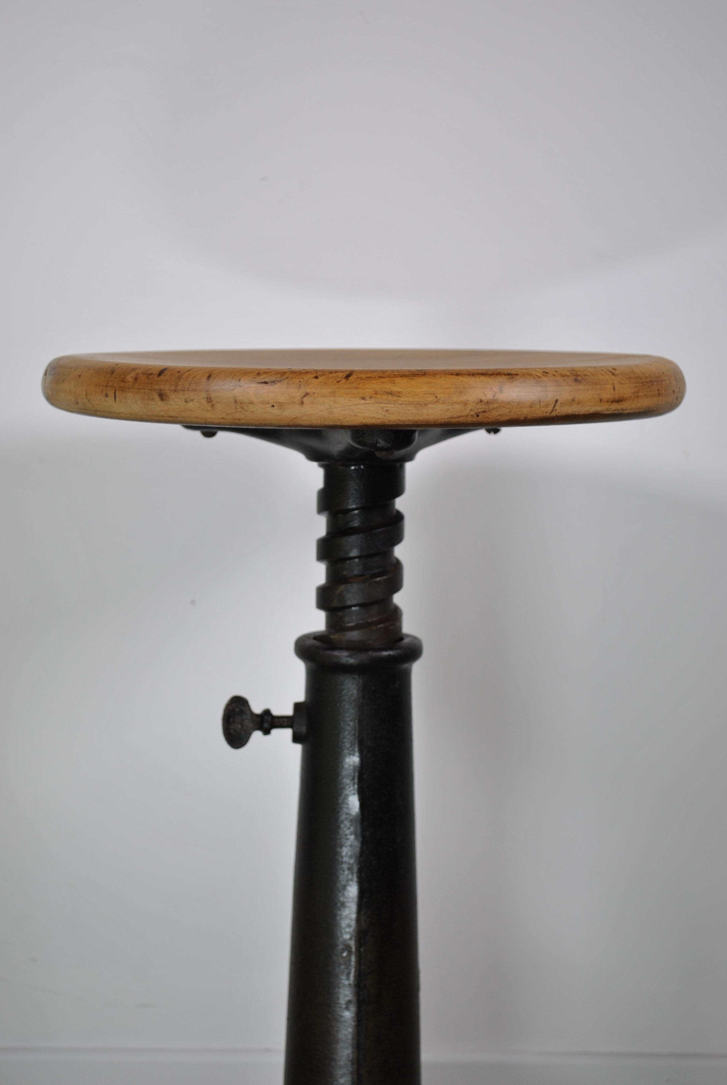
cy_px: 542
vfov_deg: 30.5
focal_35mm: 66
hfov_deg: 20.7
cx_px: 364
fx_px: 1993
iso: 100
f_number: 5.3
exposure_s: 1/60
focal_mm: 44
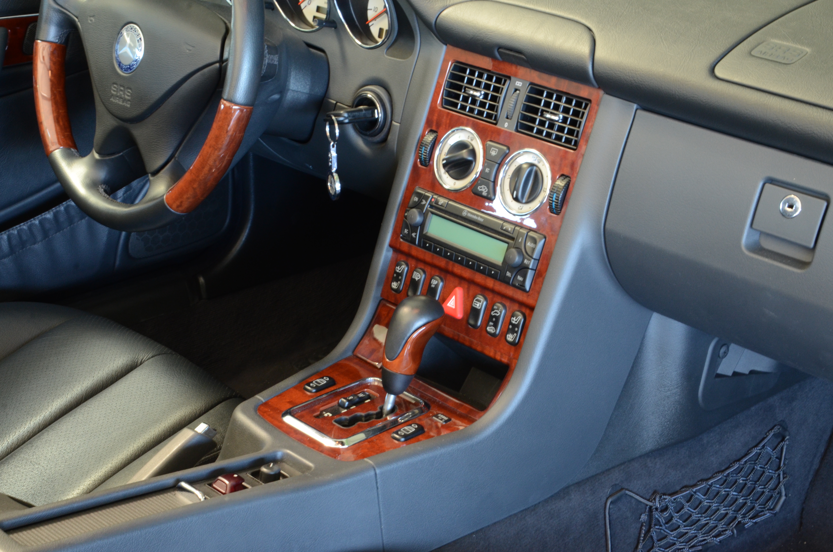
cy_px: 276
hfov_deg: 28.1
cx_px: 416
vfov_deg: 18.8
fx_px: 1663
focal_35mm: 72
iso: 800
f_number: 20
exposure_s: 2
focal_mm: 48
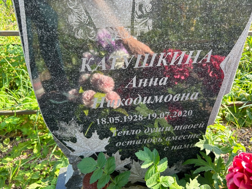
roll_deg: +0.0
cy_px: 94
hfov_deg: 67.3
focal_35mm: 26
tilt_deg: -30.4
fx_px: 189
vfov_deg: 53.1
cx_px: 126
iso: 50
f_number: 1.5
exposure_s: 1/270
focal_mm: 5.7
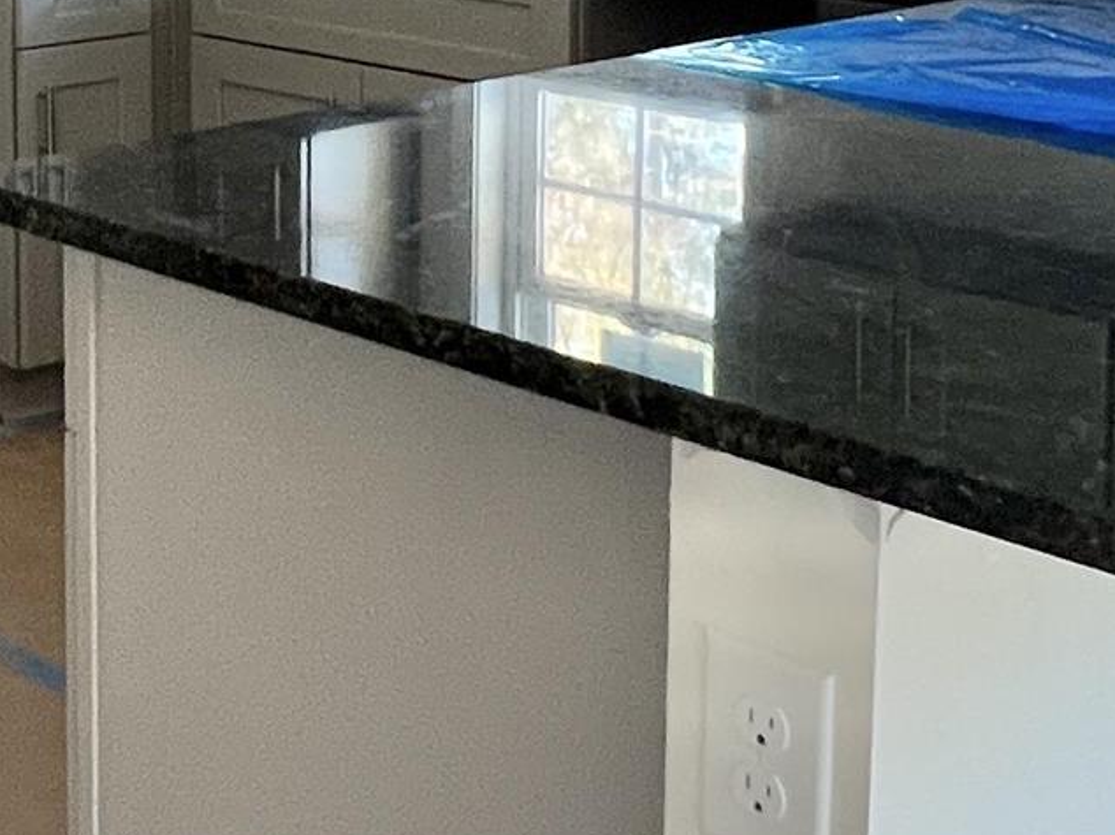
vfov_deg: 21.8
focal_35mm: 63
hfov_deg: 28.7
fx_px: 2028
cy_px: -125
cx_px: -18
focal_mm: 1.57
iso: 250
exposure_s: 1/72
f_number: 1.8
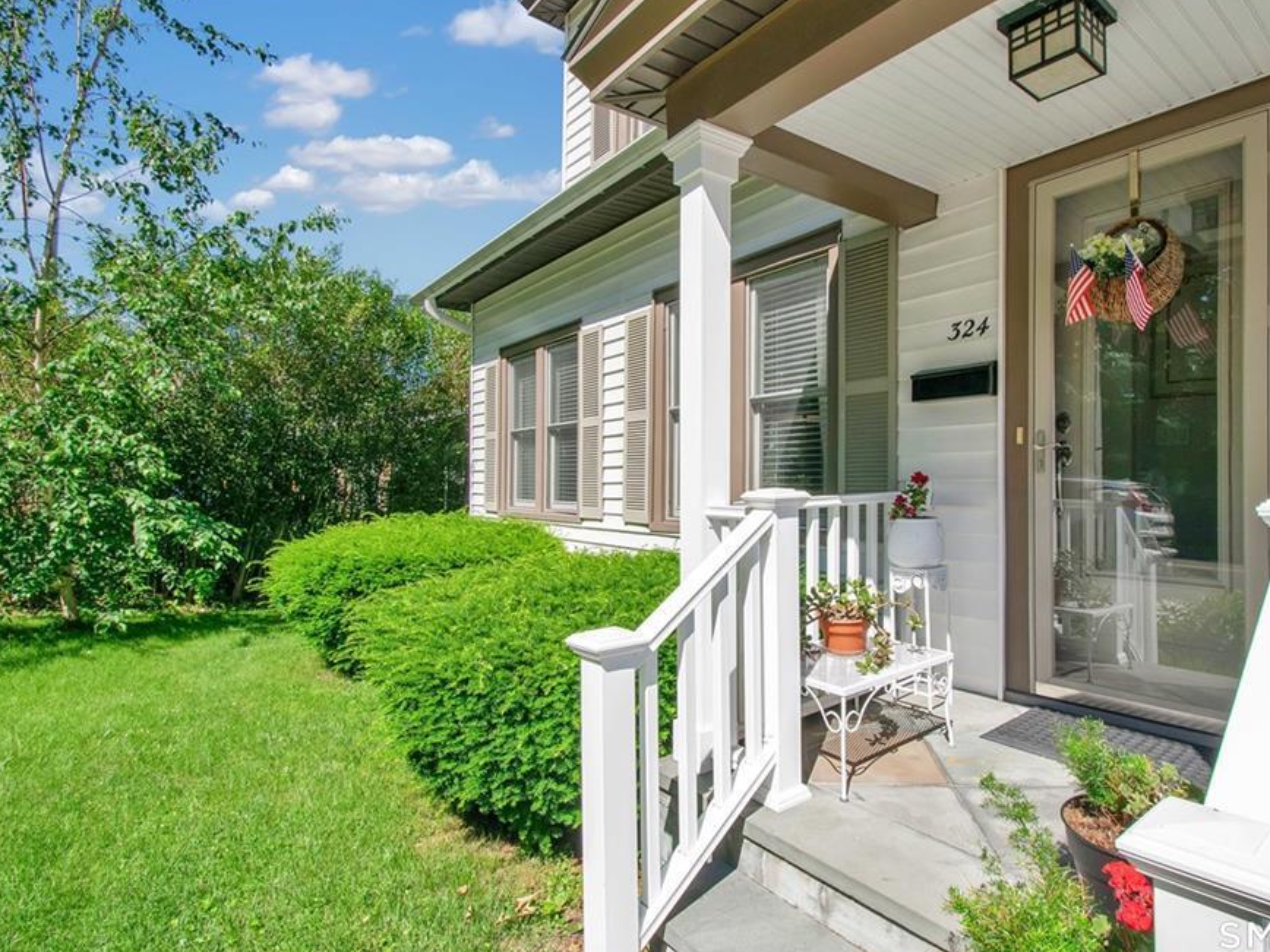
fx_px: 624
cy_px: 481
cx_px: 713
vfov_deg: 74.7
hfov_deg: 90.6
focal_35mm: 17
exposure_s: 1/500
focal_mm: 10
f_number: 11
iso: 320
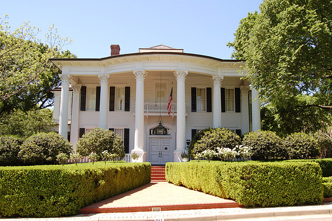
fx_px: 332
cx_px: 166
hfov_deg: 53.2
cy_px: 110
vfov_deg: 36.8
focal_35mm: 36
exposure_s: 1/200
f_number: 7.1
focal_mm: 24
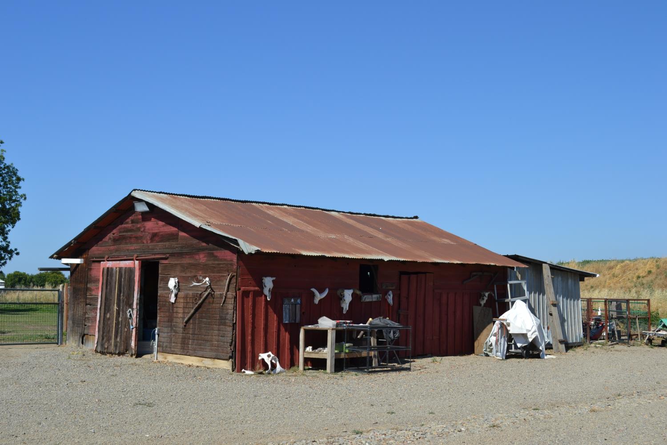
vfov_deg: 29.9
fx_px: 834
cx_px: 334
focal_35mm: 45
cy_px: 222
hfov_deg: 43.6
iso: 100
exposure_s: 1/320
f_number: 9
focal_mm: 30
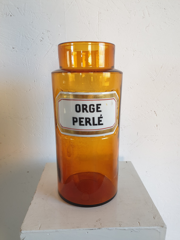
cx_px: 90
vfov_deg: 67.3
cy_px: 120
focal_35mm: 26
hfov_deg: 53.1
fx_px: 180
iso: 125
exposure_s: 1/50
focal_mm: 4.3
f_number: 2.4
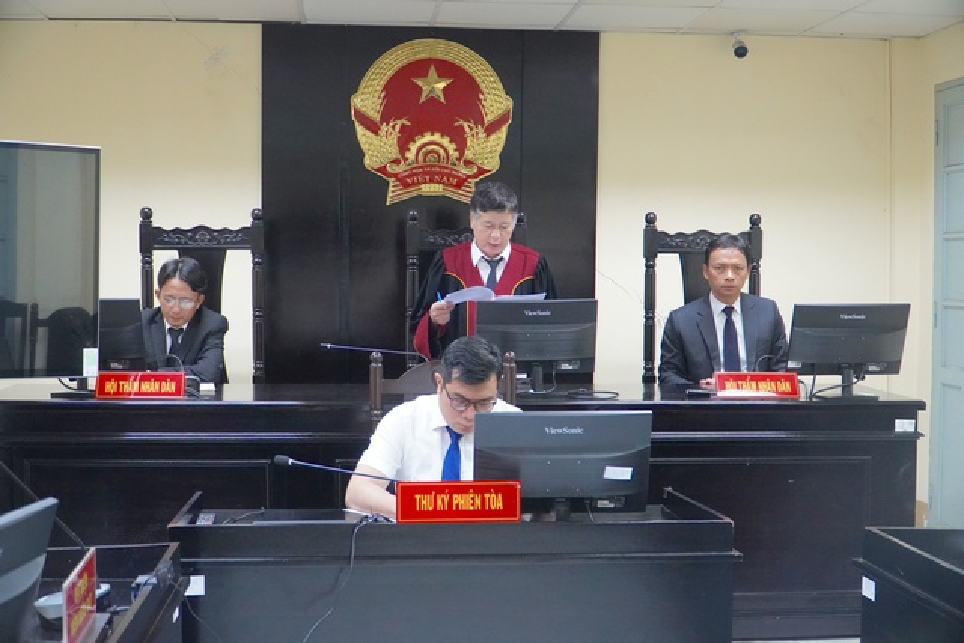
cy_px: 322
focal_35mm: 46
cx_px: 482
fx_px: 1245
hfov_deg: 42.3
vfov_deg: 29.0
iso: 4000
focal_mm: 31
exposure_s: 1/160
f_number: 4
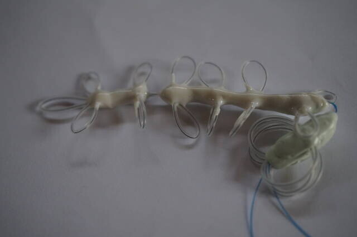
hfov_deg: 43.7
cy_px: 118
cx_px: 178
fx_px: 446
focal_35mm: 45
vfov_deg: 29.8
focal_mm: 30
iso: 800
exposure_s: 1/80
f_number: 4.5
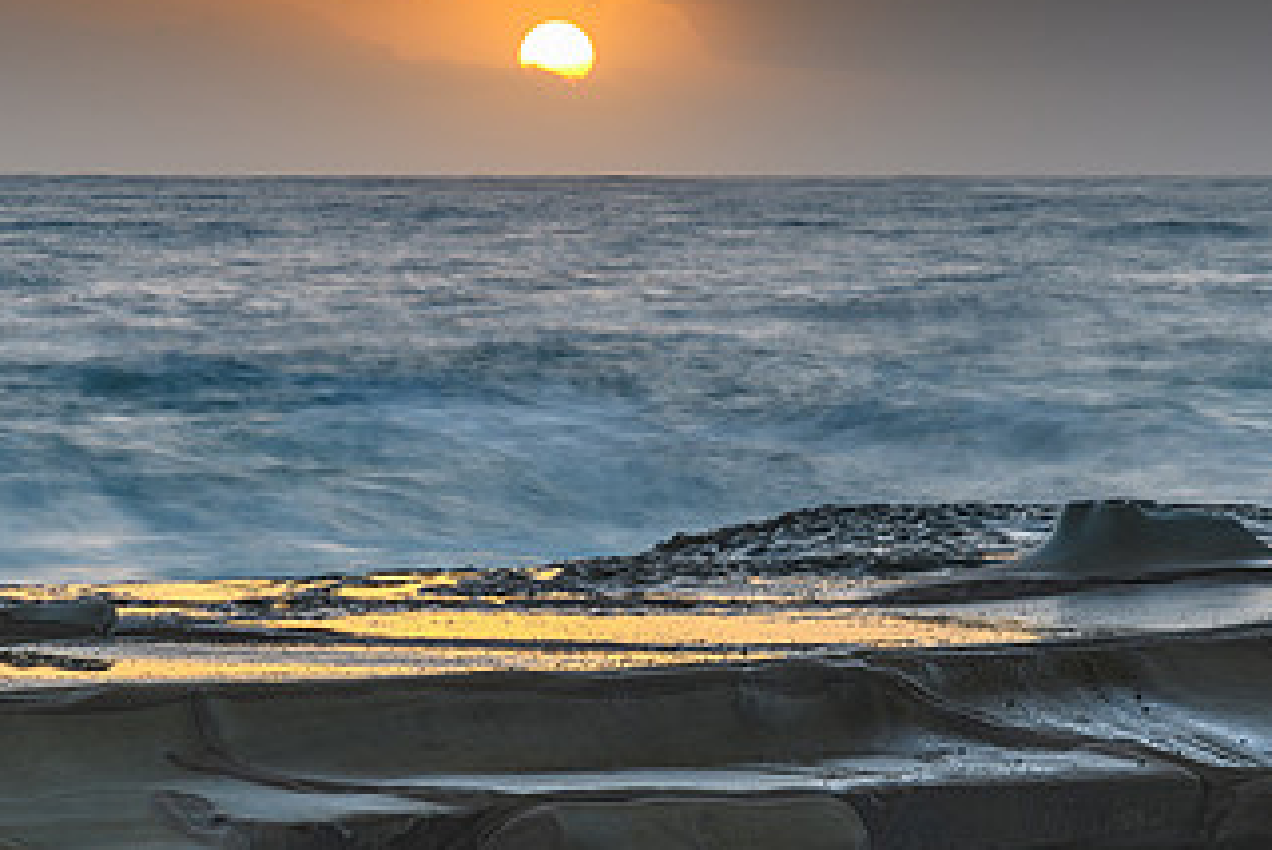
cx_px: 576
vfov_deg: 6.3
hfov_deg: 9.3
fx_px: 7780
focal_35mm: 220
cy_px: 264
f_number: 9
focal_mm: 80
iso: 50
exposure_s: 1.6
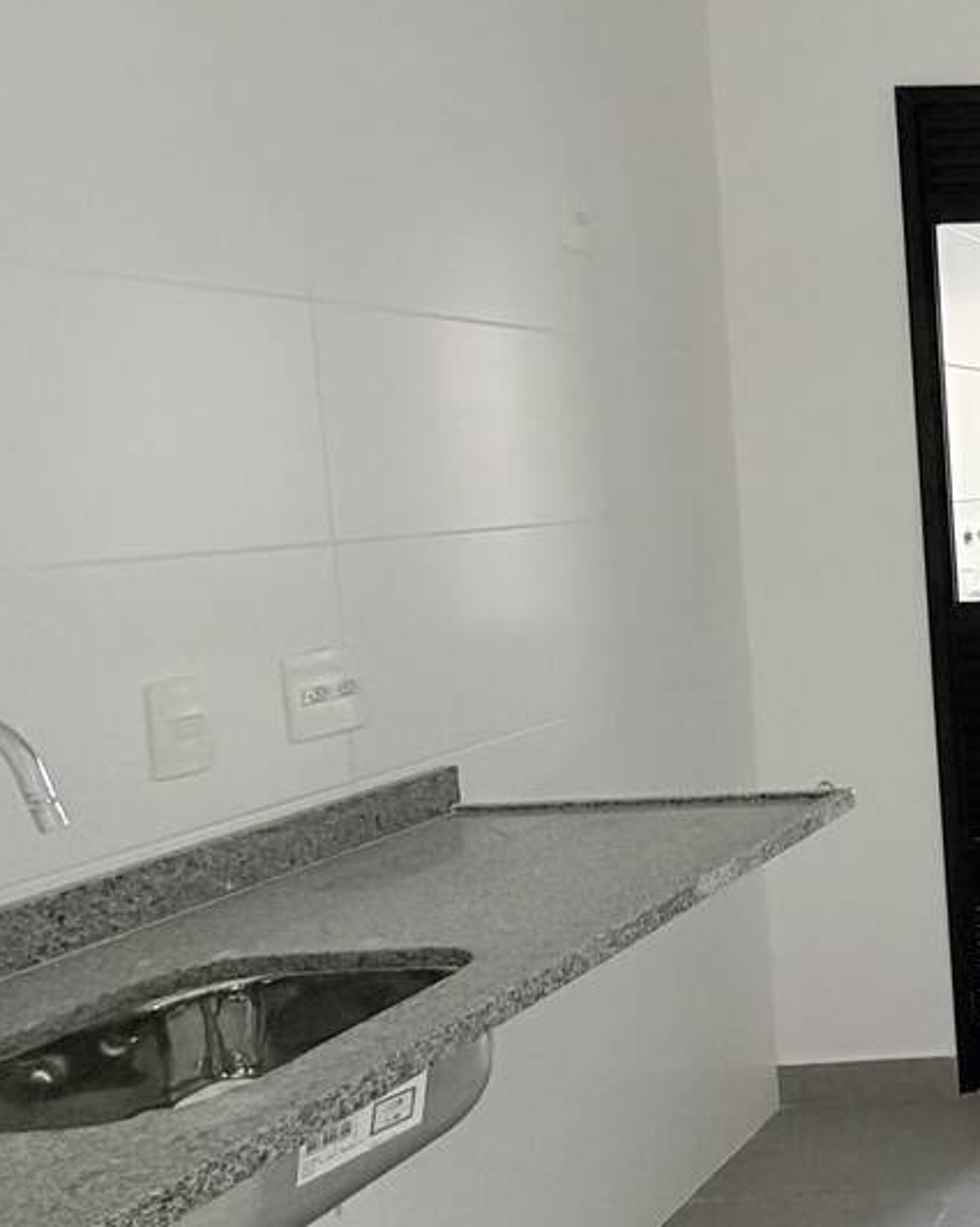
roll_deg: +1.7
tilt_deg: -4.5
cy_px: 535
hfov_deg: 26.3
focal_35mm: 37
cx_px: 1540
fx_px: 1343
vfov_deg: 49.0
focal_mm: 2.22
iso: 160
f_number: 2.2
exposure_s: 1/121
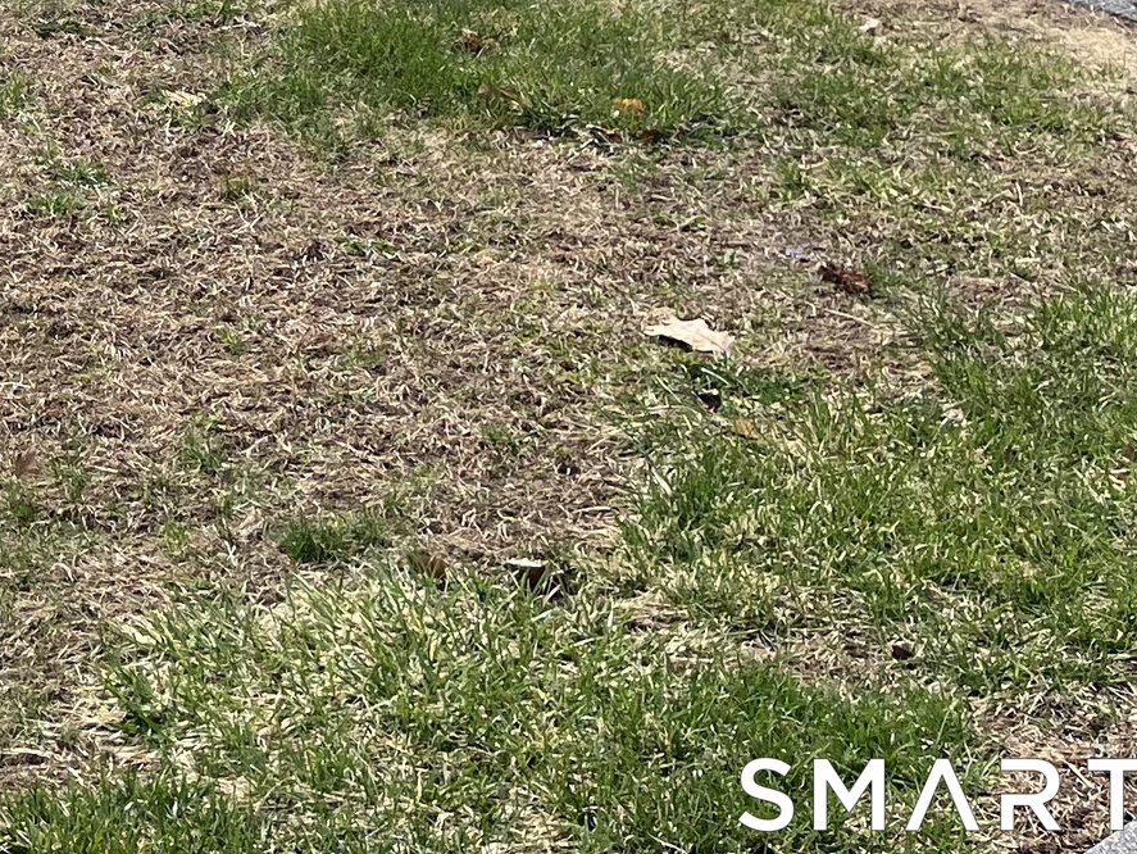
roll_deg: -1.4
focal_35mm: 90
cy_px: -615
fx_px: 2957
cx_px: -645
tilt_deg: +3.1
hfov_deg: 18.8
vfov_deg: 14.7
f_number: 1.6
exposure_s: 1/2179
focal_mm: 5.1
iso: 50
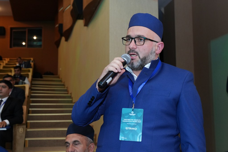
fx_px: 329
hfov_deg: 38.2
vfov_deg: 26.0
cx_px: 114
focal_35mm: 52
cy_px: 76
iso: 1600
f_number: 4
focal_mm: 35
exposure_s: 1/160
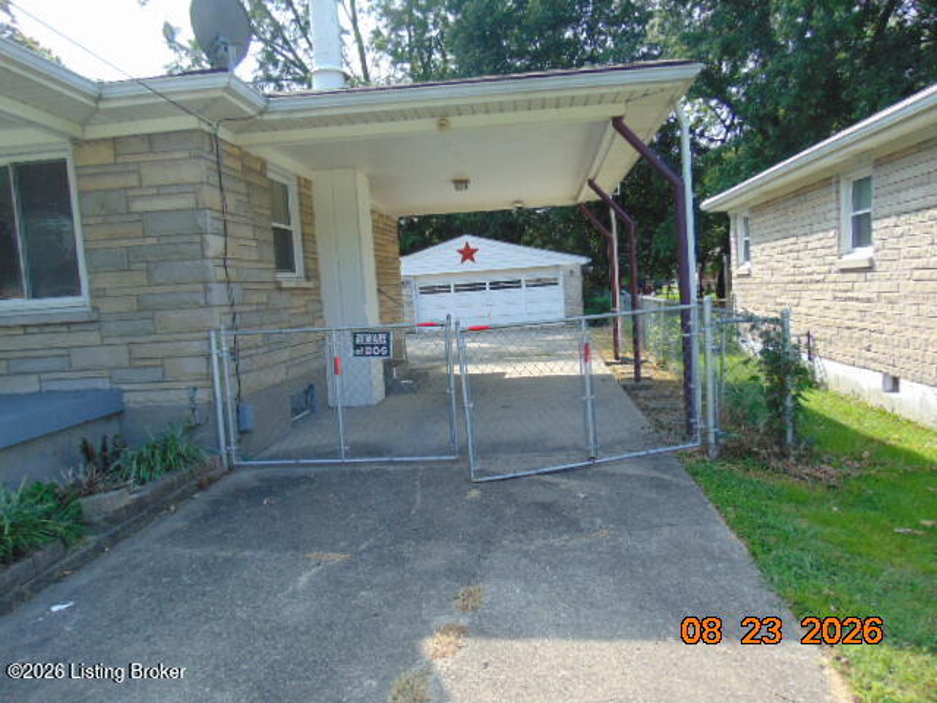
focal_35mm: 25
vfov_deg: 54.9
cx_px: 468
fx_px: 677
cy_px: 352
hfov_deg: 69.4
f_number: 3
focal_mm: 4.5
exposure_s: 1/400
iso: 80
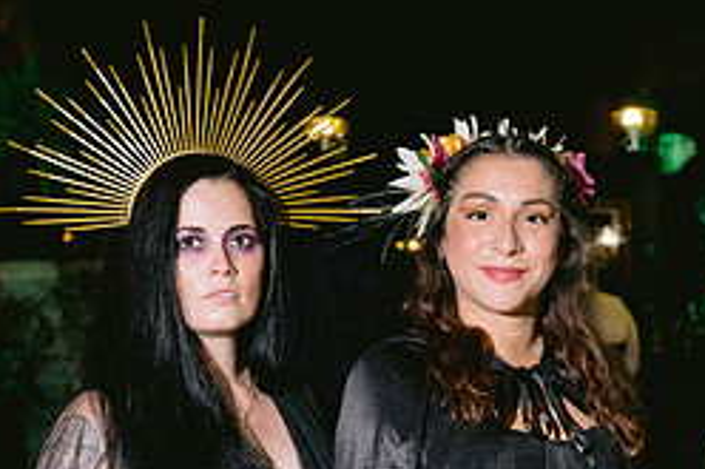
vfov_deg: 16.1
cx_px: 500
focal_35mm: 82
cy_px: 524
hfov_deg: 24.6
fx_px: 1605
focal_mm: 35
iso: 1250
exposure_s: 1/160
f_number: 3.2
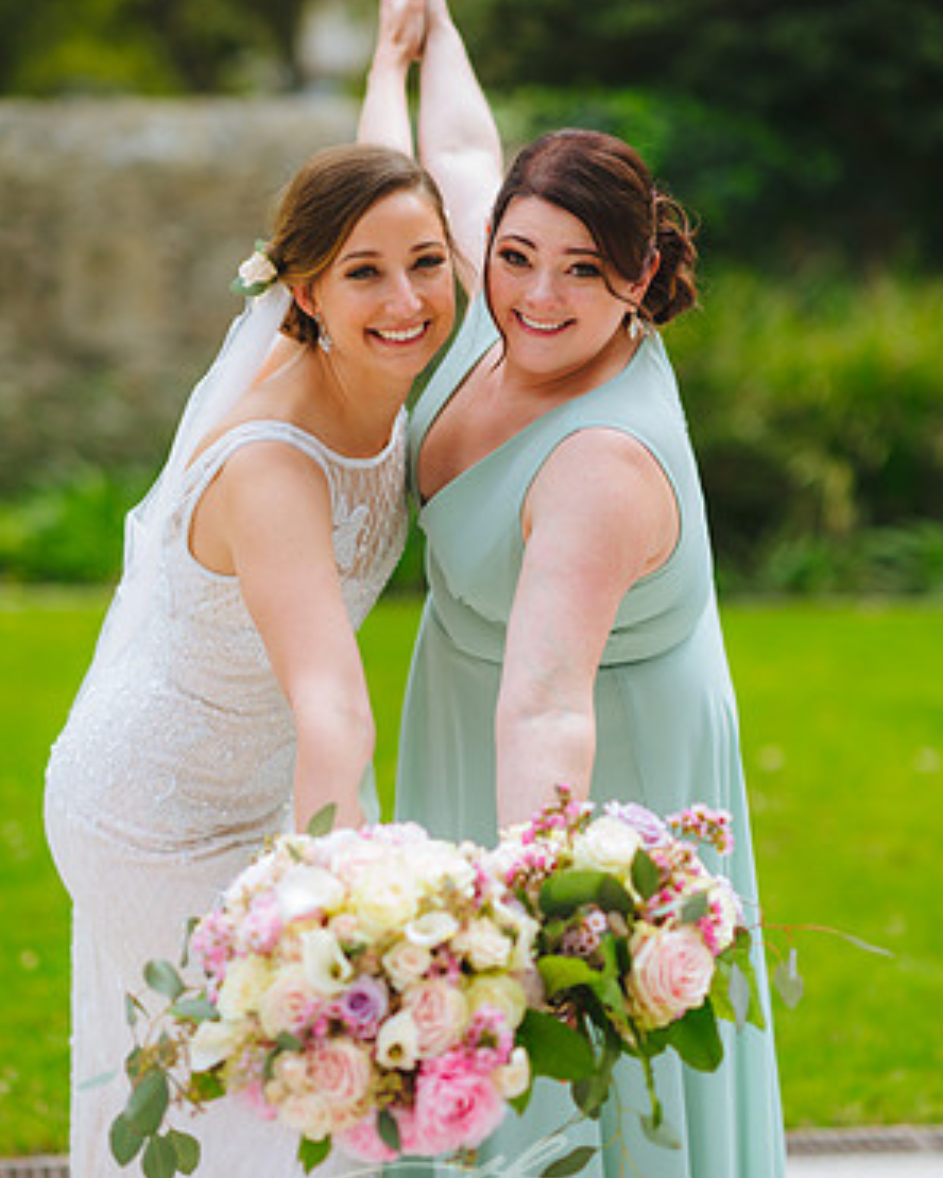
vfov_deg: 19.8
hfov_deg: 15.9
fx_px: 3384
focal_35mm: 97
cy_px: 643
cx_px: 473
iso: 200
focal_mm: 85
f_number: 1.8
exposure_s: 1/2500
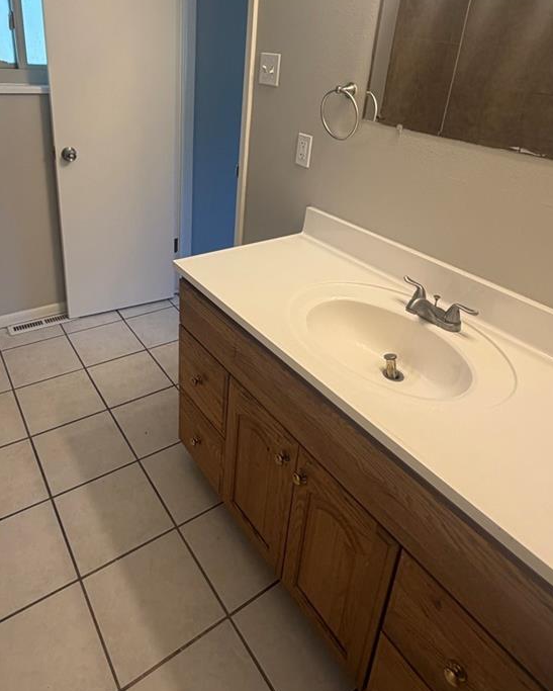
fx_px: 491
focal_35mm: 24
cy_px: 243
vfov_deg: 68.7
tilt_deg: -24.8
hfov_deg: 58.6
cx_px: 244
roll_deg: -2.8
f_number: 2.2
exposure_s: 1/120
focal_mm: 2.22
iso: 125
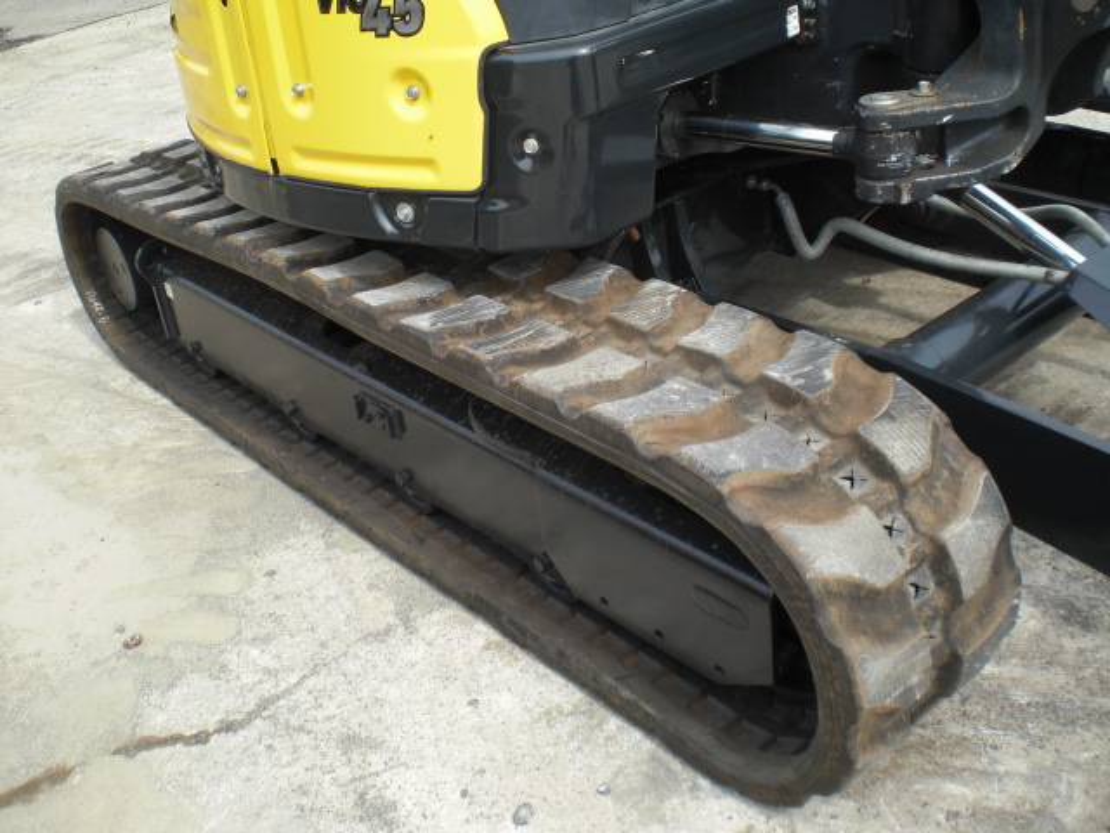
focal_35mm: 38
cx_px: 555
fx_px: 1219
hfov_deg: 49.0
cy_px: 416
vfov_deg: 37.7
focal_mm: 6.3
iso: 64
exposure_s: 1/200
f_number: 5.6
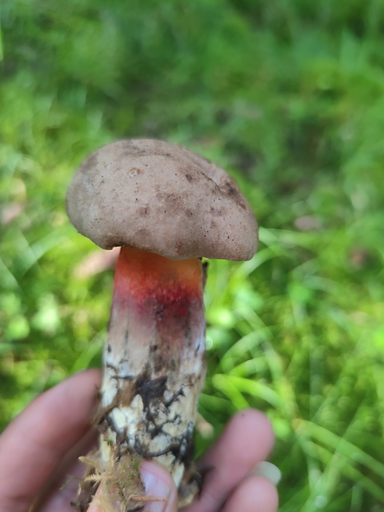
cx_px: 191
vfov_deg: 67.3
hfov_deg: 53.1
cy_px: 256
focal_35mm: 26
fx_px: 385
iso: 500
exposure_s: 1/100
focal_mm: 6.14
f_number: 1.65
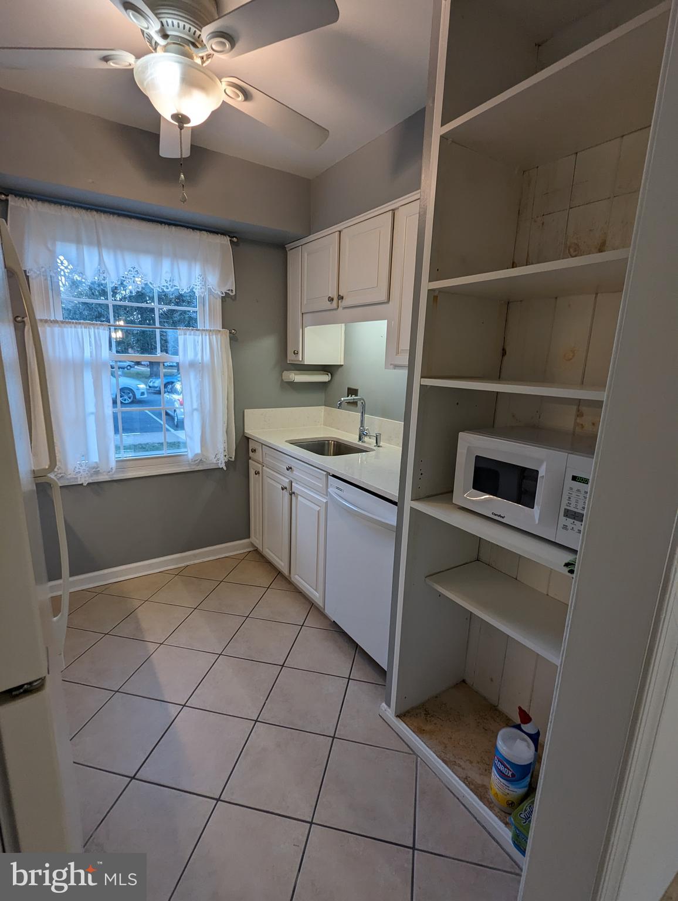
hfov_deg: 78.2
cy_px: 450
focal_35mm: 16
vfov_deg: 94.4
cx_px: 339
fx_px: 417
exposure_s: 1/120
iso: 199
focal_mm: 2.35
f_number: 2.2
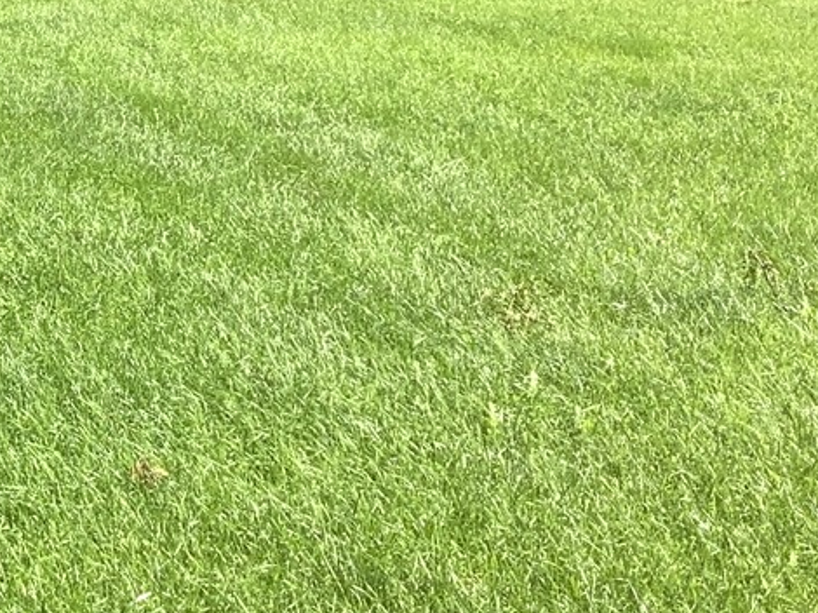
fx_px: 2244
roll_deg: -0.2
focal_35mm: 95
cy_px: -38
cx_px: -242
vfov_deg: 15.2
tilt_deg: -6.7
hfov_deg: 19.1
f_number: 2.4
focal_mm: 3.3
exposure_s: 1/354
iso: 25
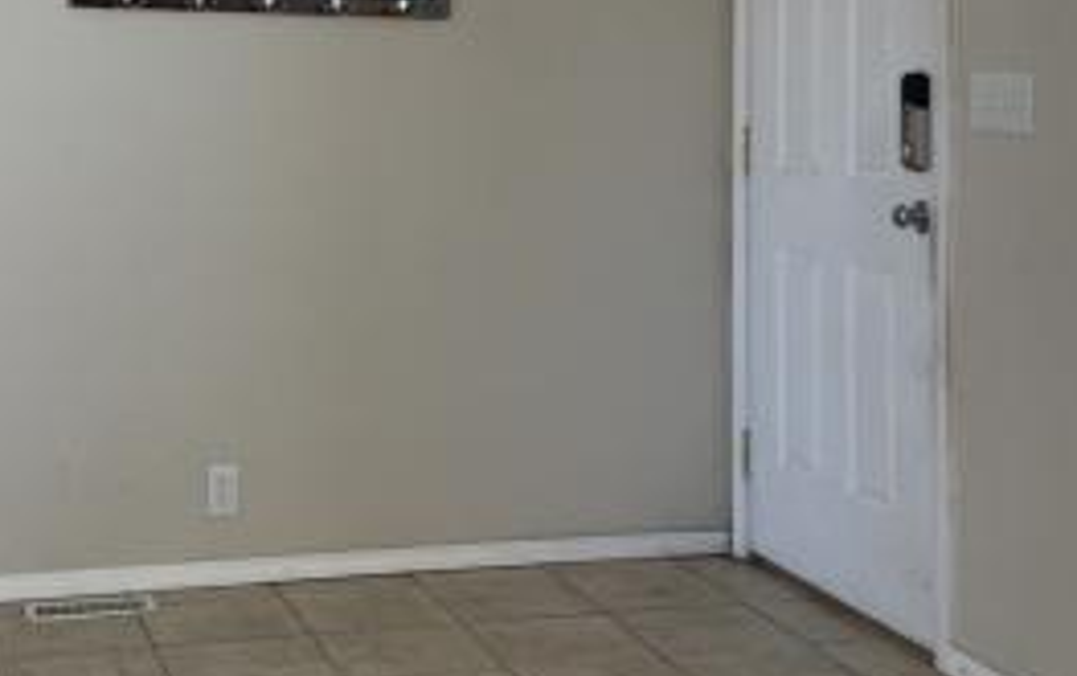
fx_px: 1969
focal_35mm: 67
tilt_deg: -0.4
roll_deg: +0.0
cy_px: 111
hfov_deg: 30.5
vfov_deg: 19.2
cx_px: 446
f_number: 1.8
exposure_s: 1/120
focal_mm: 4.25
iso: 100
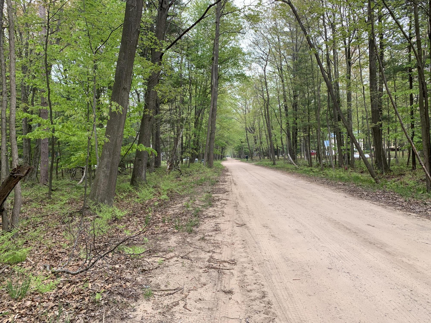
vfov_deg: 53.1
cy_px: 162
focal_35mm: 26
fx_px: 324
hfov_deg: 67.3
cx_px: 216
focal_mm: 4.25
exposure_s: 1/333
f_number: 1.8
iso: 25
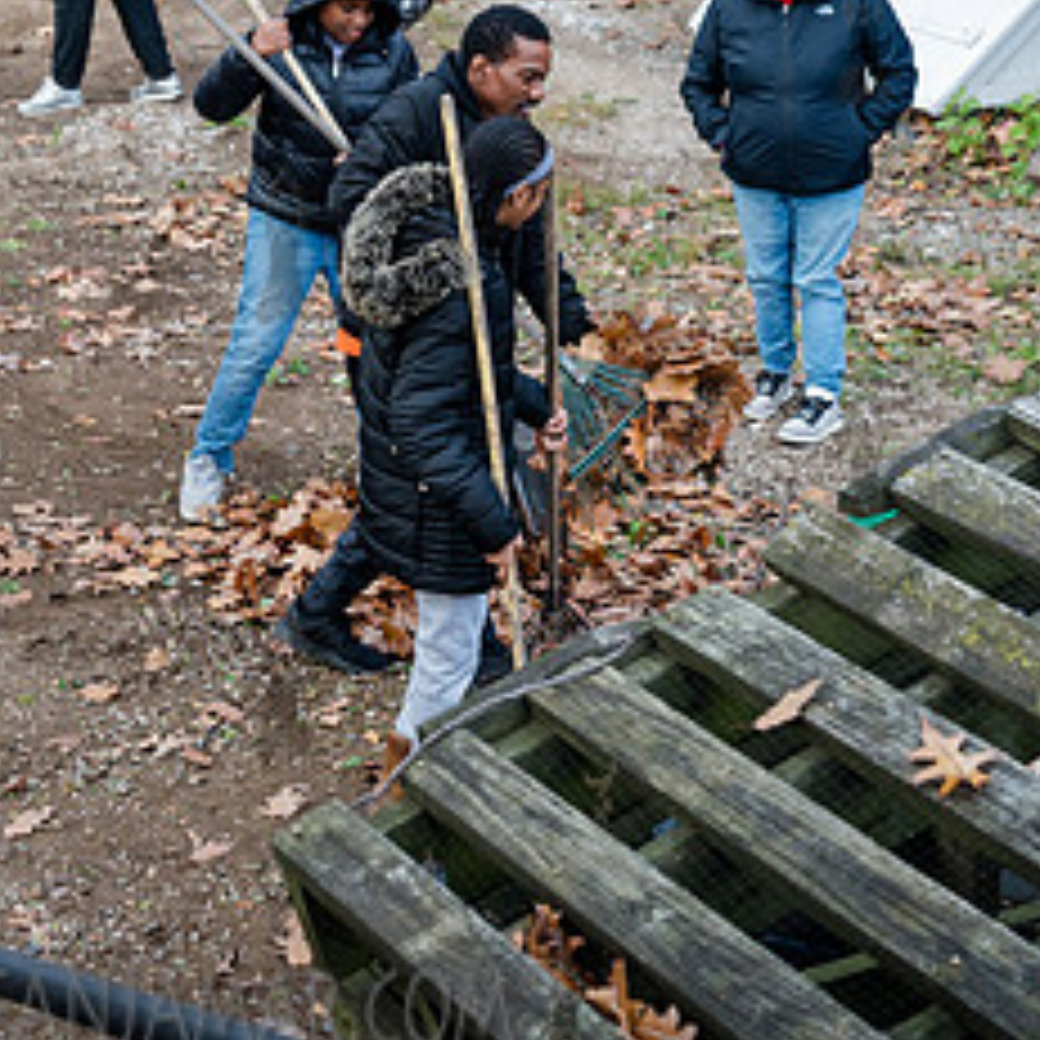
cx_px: 279
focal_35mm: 94
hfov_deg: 18.4
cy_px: 243
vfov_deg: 18.4
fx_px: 3195
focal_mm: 44
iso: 1000
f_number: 4.5
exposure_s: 1/320
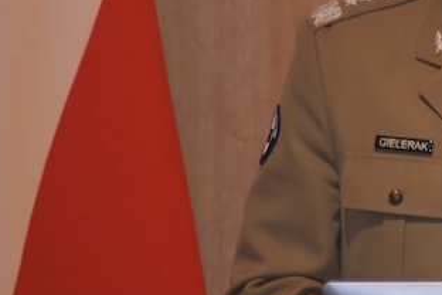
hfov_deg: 2.1
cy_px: 24
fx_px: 12105
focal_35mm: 986
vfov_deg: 1.4
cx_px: 531
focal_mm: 300
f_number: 5.6
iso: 2500
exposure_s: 1/60
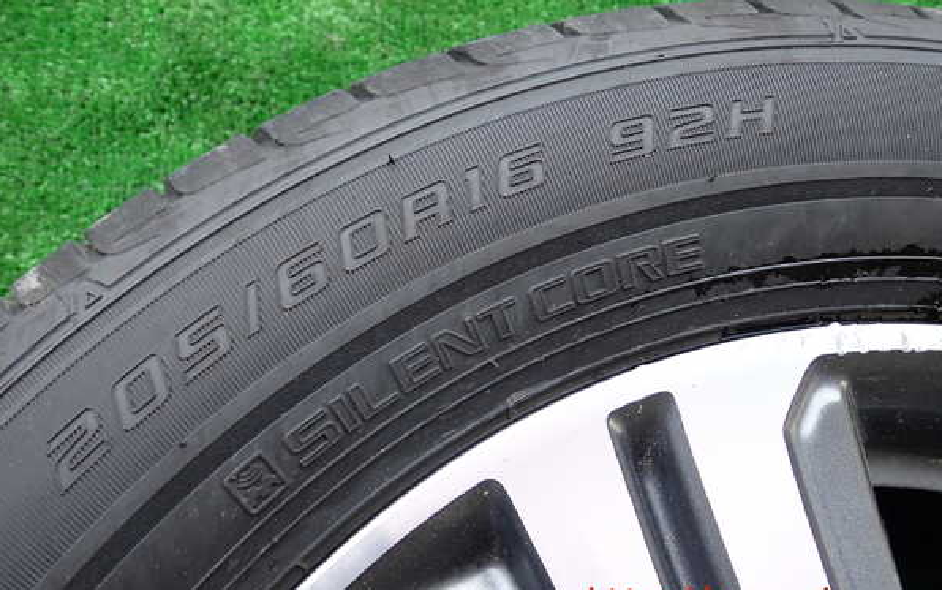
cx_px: 471
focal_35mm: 32
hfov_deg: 59.6
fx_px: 822
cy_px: 267
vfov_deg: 39.4
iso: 125
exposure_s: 1/250
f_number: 2.3
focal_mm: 5.4
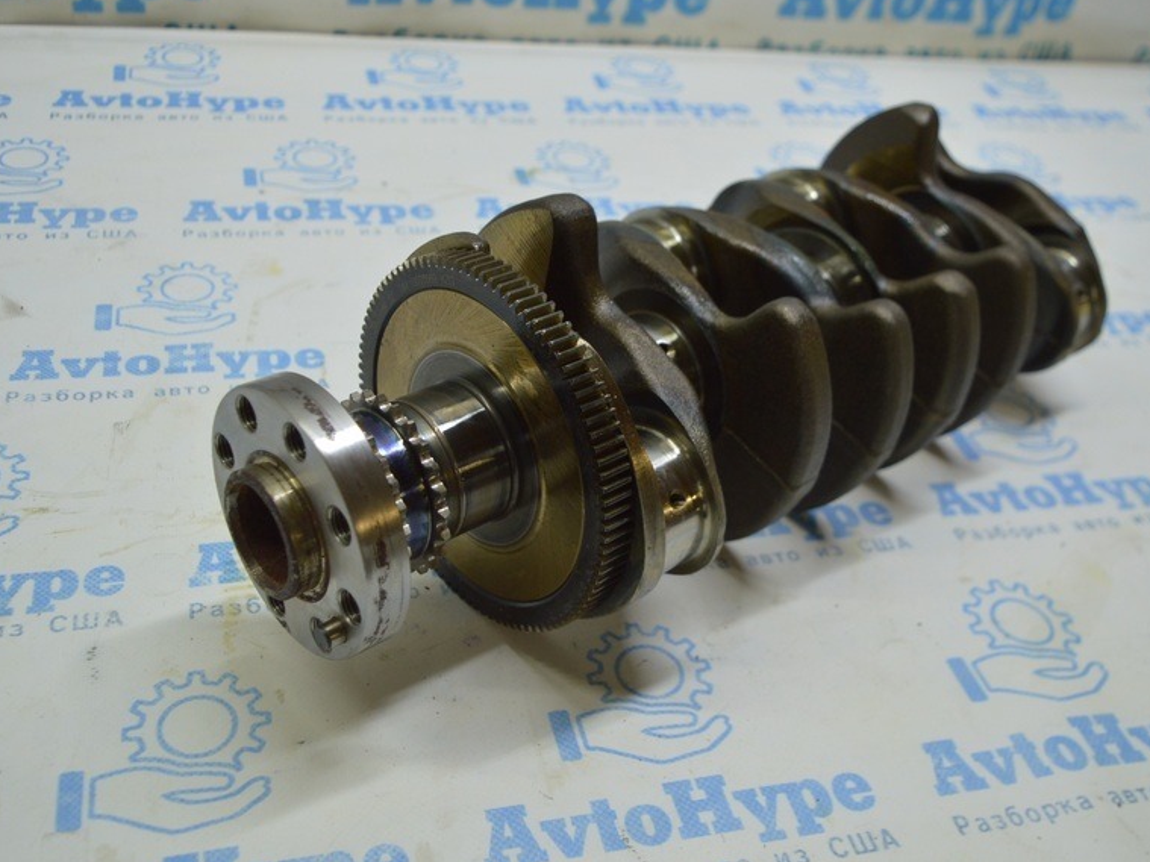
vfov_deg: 40.7
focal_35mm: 35
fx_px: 1163
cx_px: 555
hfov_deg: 52.6
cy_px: 399
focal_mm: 18
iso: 400
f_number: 3.5
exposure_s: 1/100
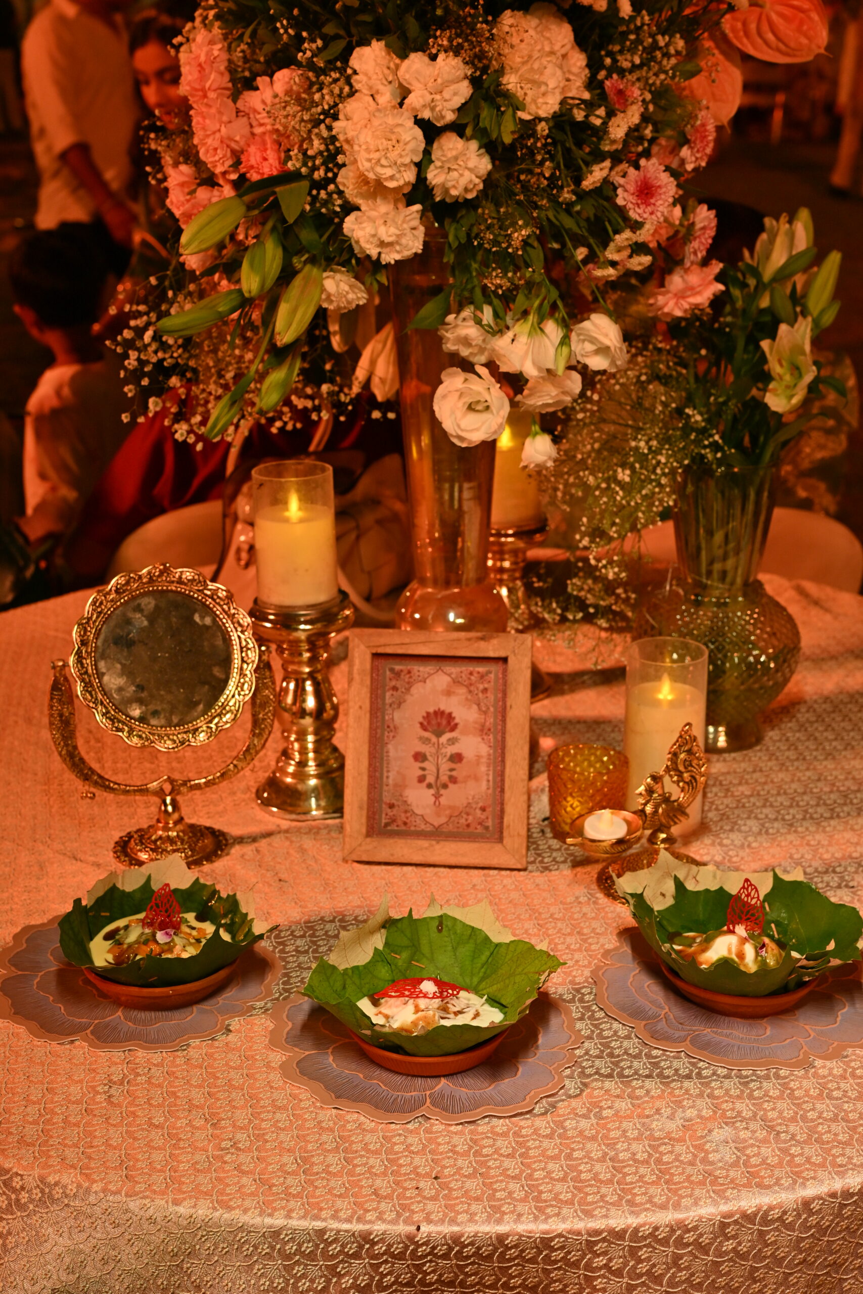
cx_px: 432
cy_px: 647
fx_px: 1798
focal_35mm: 50
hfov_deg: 27.0
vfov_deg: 39.6
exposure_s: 1/125
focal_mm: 50
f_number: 6.3
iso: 640
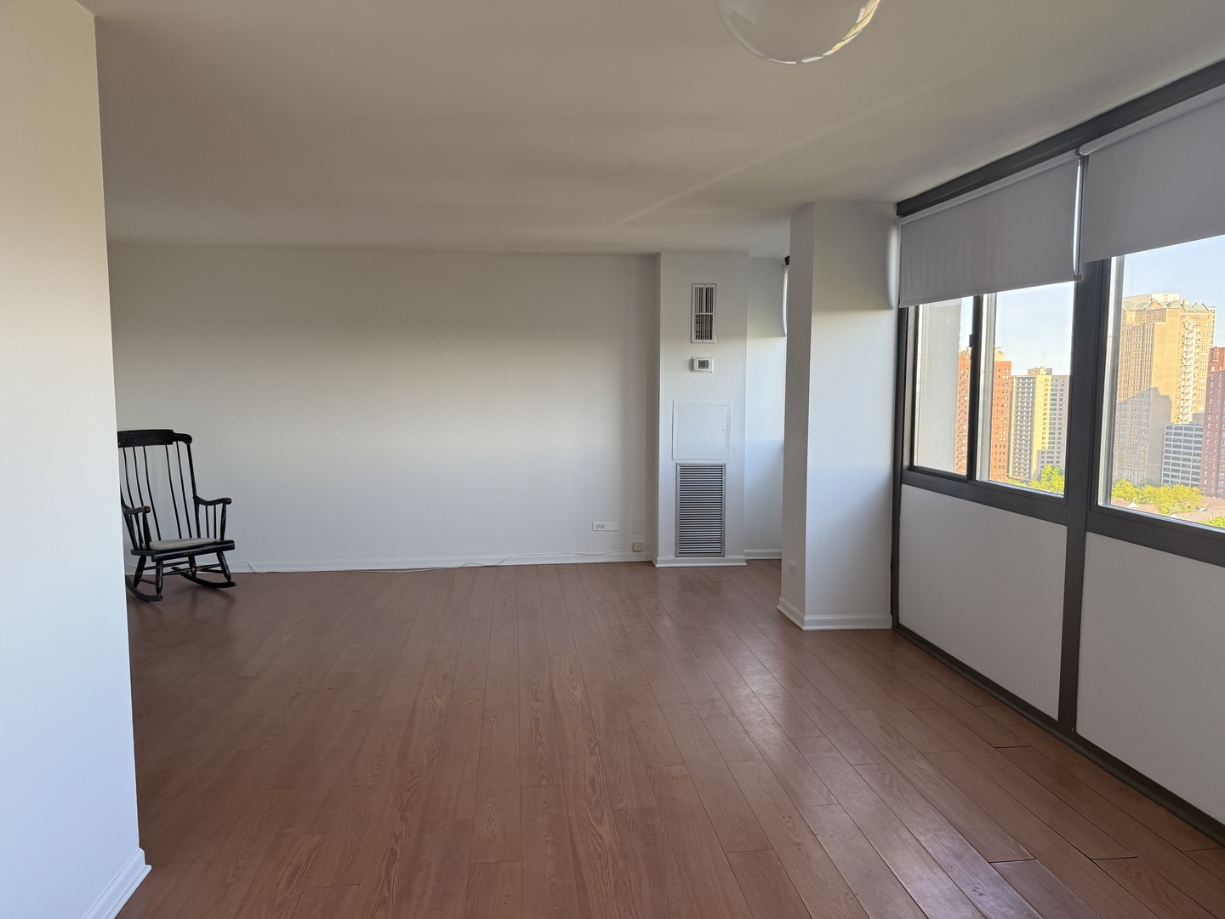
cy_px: 460
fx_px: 849
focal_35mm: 24
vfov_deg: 56.8
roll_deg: -0.5
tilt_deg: -4.5
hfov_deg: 71.6
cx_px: 612
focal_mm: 6.76
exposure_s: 1/286
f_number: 1.78
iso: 100
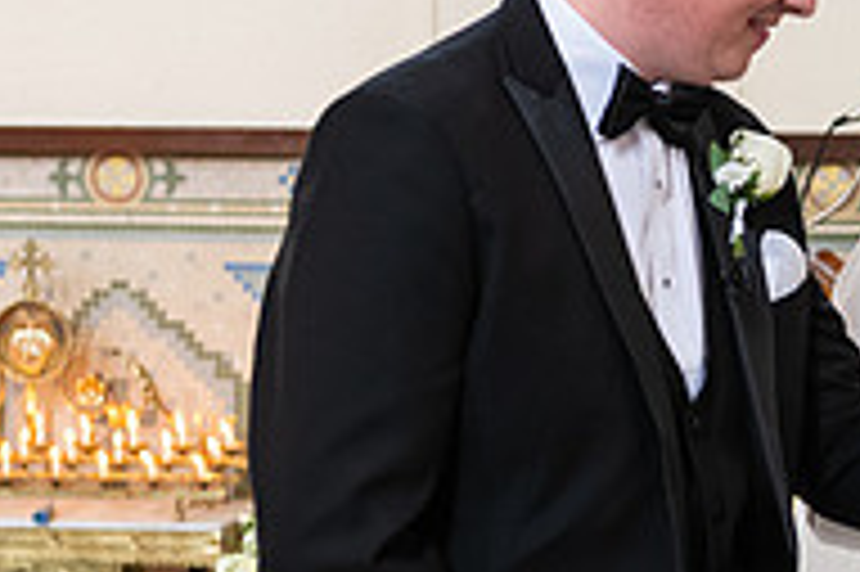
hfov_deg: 14.8
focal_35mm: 137
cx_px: 828
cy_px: 291
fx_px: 3270
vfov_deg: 10.0
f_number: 3.5
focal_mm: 45
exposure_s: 1/160
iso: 800
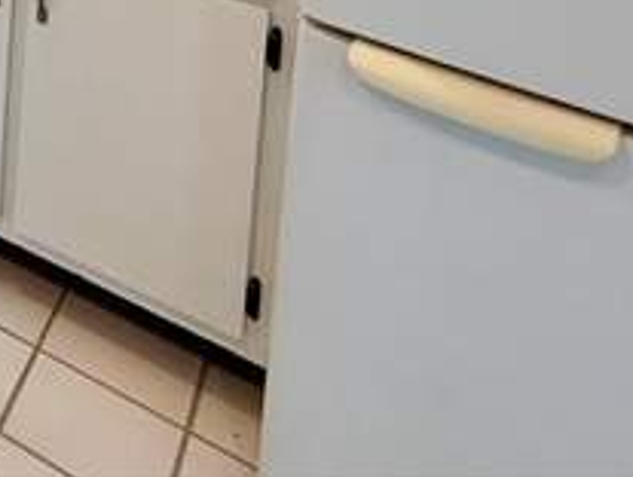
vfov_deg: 19.0
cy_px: -434
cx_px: -535
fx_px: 989
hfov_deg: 21.3
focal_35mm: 54
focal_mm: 2.22
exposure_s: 1/120
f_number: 2.2
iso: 80
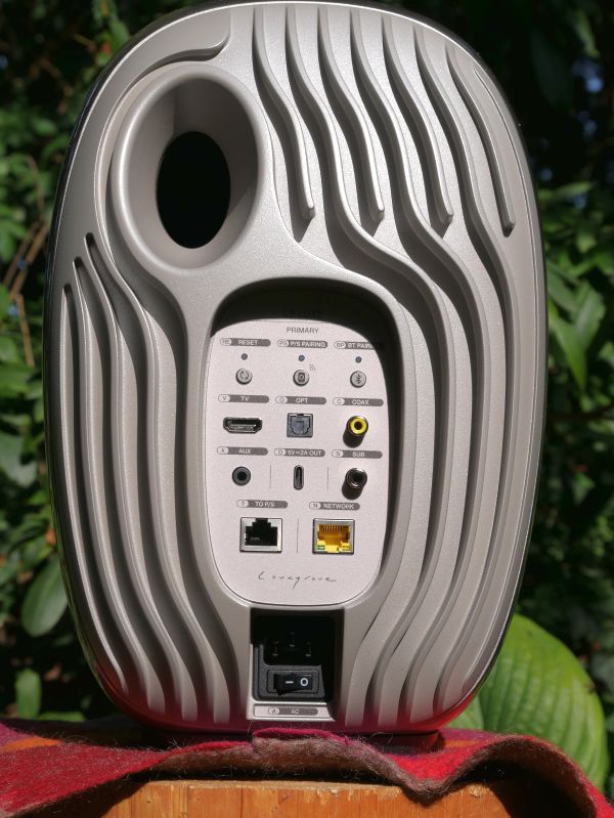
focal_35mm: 80
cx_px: 307
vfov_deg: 24.4
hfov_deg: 18.4
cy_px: 409
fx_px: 1890
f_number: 9
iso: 200
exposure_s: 1/500
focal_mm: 40
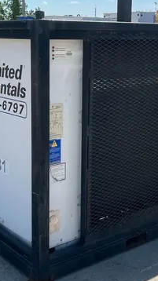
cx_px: 73
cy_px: 120
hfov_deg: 20.7
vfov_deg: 36.0
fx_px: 433
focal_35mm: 58
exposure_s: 1/3623
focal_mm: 5.1
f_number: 1.6
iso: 50
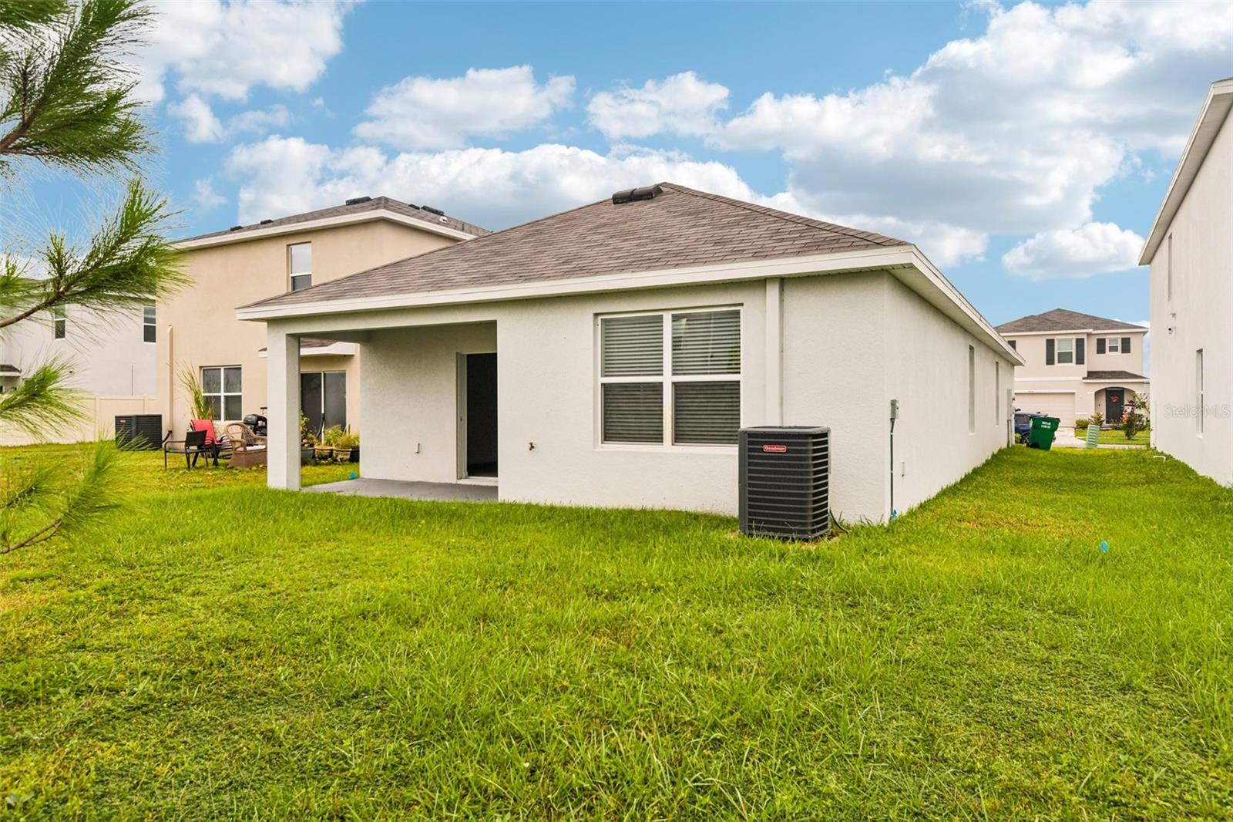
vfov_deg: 53.1
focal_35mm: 24
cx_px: 616
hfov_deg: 73.8
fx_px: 822
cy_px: 411
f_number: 8
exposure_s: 1/400
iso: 400
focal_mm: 24
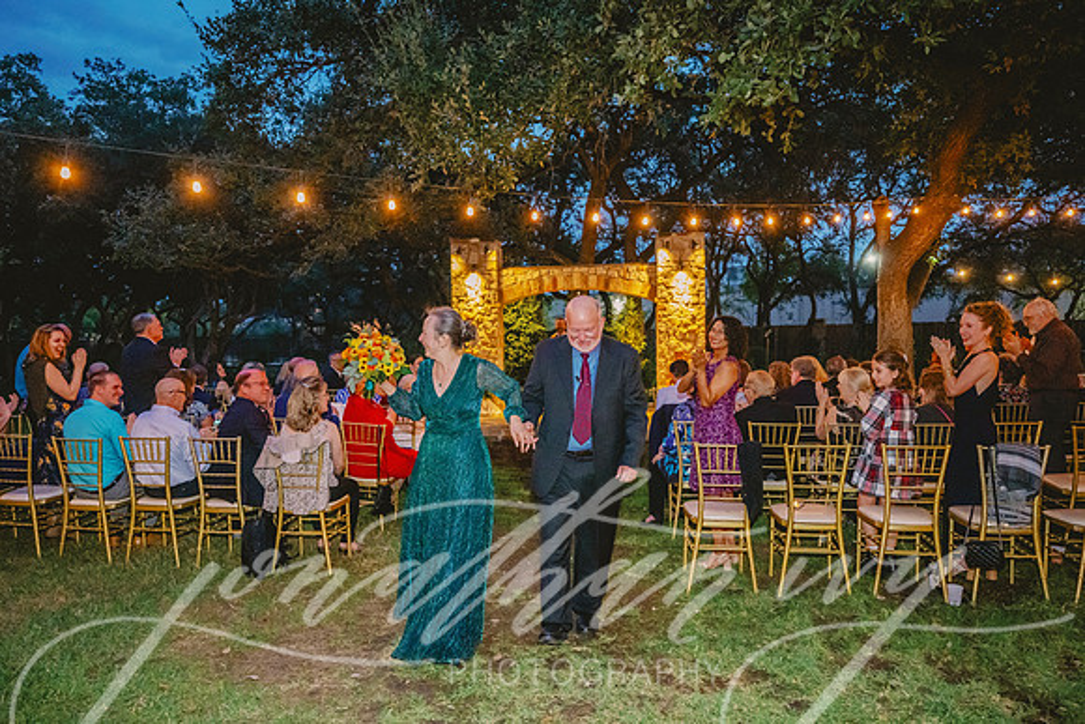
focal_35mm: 25
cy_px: 362
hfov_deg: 71.5
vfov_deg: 51.3
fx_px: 754
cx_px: 530
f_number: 2.8
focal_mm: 24
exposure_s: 1/200
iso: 8000
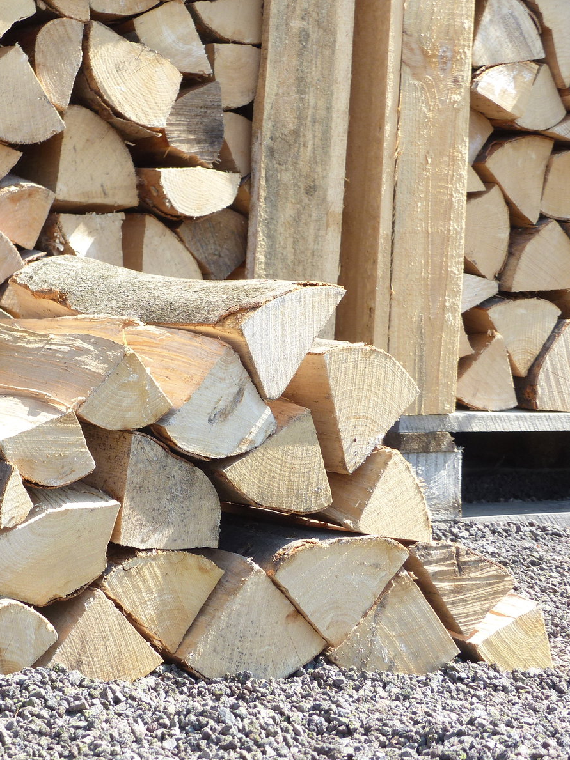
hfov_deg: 14.0
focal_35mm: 105
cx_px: 78
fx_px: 2307
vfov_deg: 18.7
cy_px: 382
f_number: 4
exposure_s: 1/250
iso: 100
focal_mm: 14
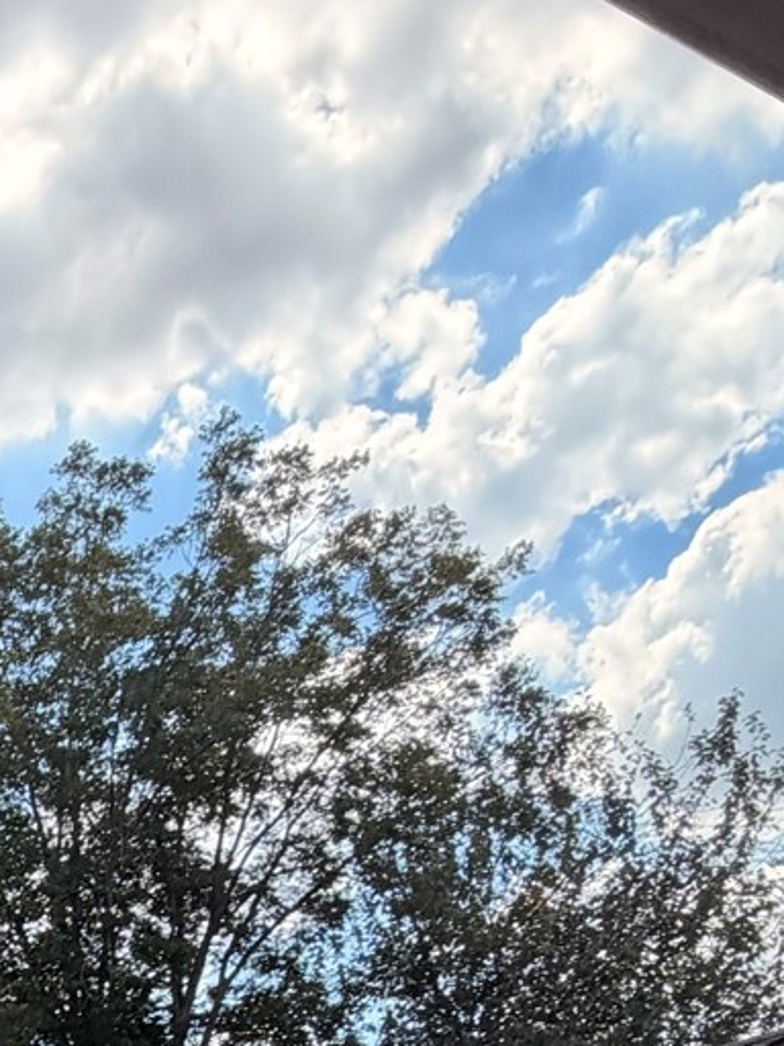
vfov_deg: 25.9
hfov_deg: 20.8
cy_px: 1547
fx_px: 1691
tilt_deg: -6.4
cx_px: -492
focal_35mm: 56
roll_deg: -0.2
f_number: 2.2
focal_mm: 2.22
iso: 40
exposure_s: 1/770
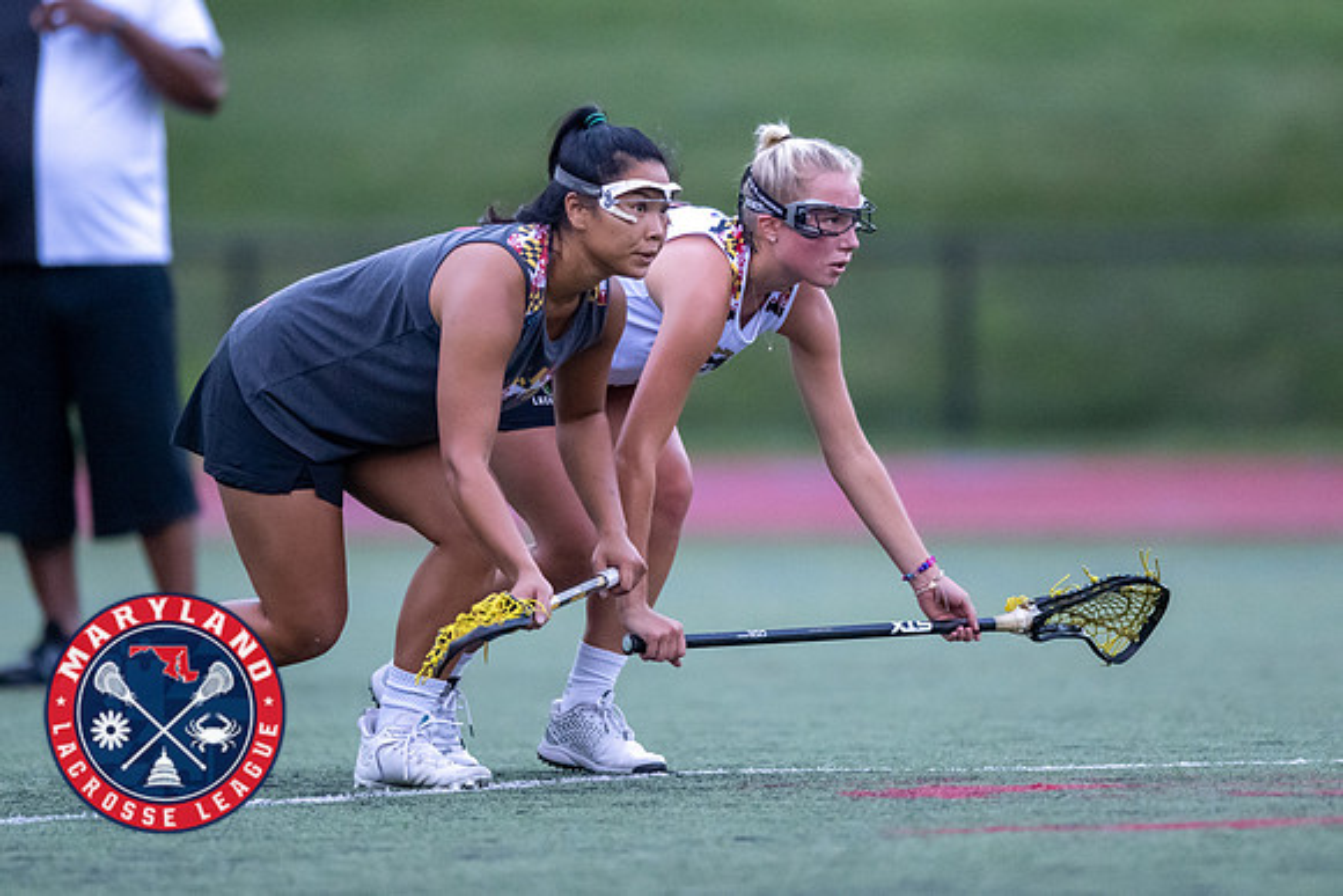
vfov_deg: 2.2
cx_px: 714
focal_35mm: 636
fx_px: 23724
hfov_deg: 3.2
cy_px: 322
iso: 7200
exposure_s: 1/1000
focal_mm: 400
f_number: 2.8
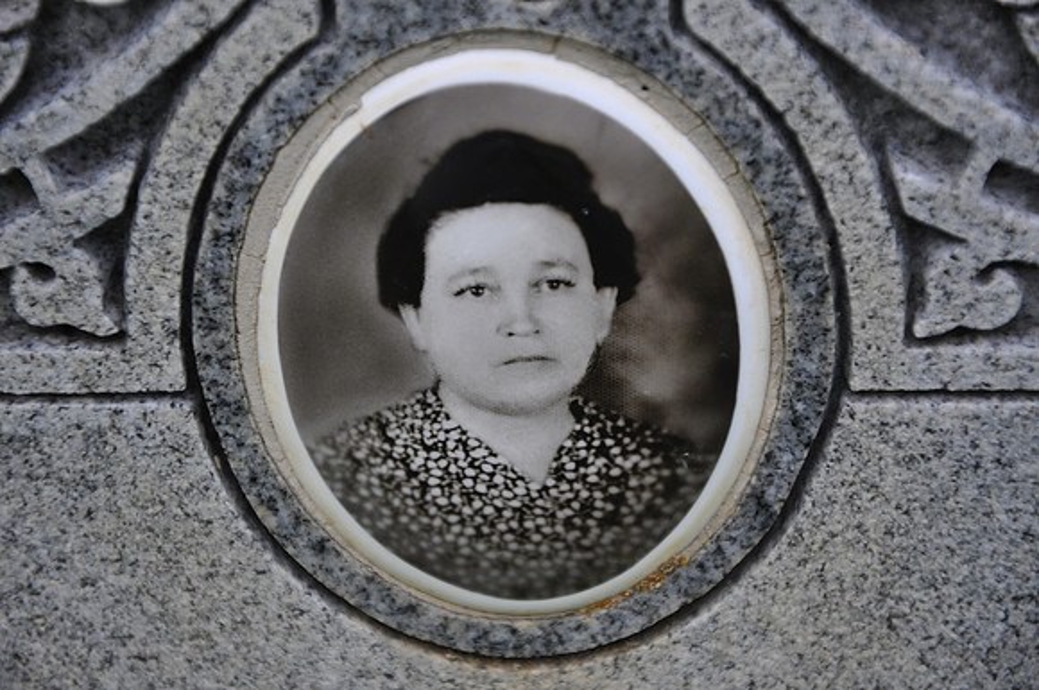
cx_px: 520
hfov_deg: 13.1
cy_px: 345
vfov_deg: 8.7
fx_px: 4539
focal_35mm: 158
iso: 250
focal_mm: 105
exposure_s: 1/125
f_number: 5.6
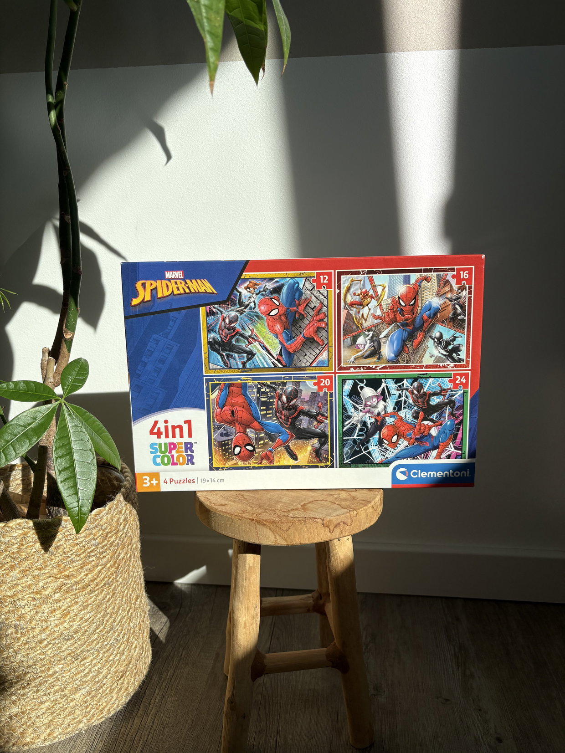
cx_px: 282
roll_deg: +0.5
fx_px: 566
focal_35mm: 26
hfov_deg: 53.1
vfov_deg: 67.3
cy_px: 376
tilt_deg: -10.6
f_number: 1.6
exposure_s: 1/1667
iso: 50
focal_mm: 5.96
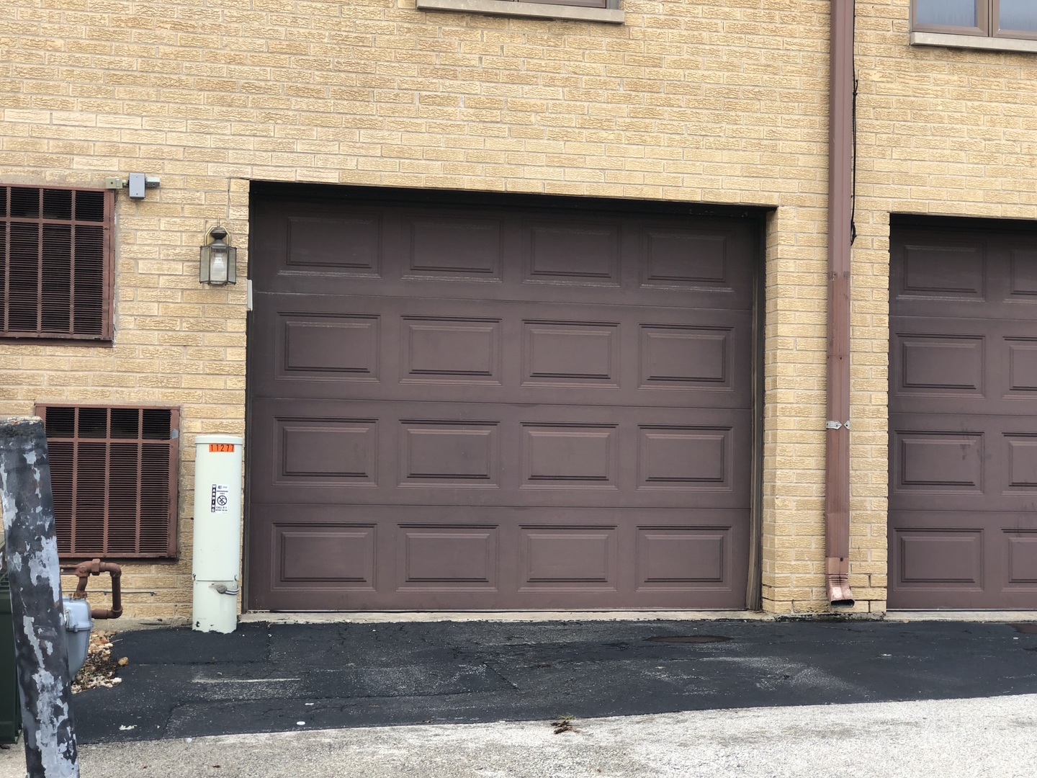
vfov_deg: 25.7
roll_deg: -0.7
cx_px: 518
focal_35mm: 57
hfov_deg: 33.8
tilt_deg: +1.9
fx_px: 1708
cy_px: 389
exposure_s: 1/121
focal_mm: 6.6
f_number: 2.8
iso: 20
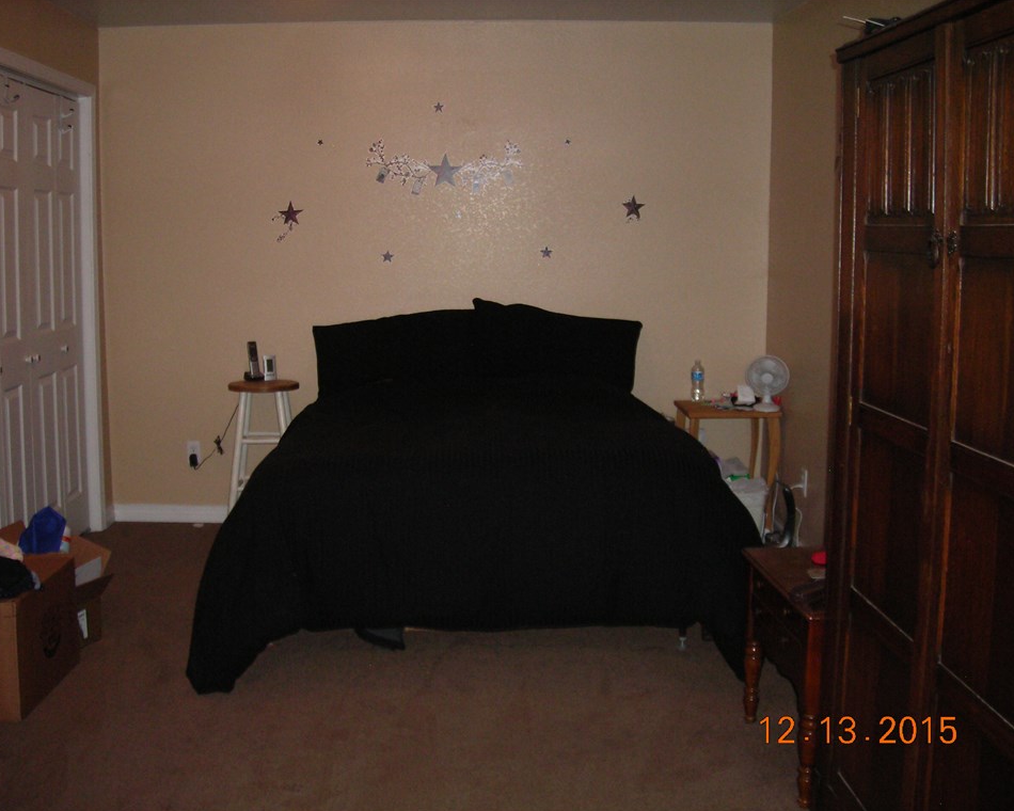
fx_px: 1200
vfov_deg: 37.3
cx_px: 487
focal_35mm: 40
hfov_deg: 45.8
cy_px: 406
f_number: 3.2
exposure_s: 1/60.1
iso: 200
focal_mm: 6.3
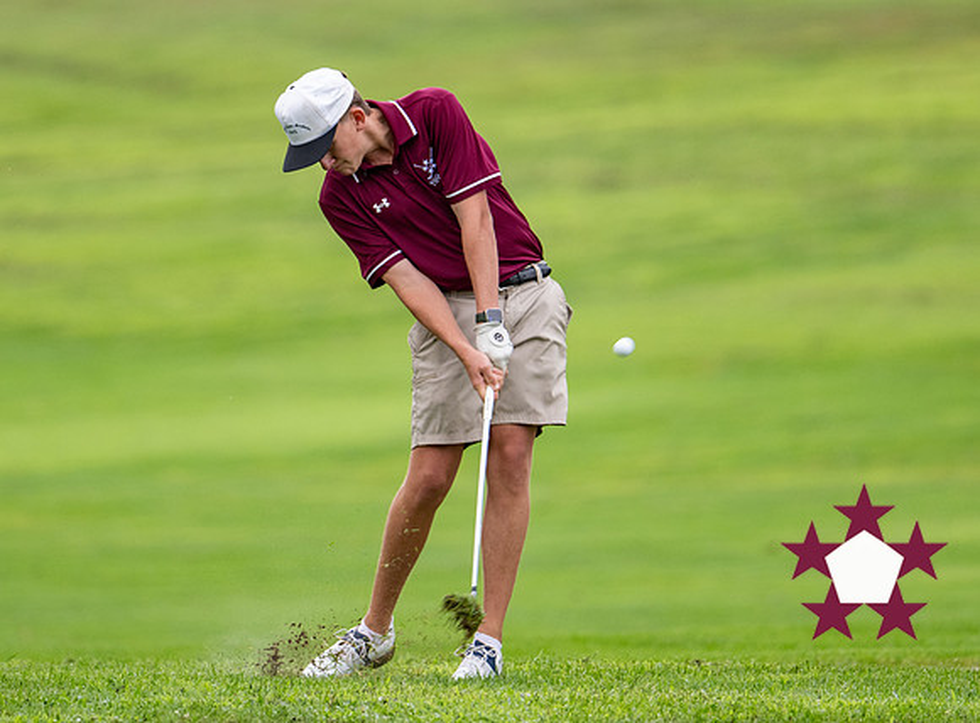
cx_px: 465
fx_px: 18951
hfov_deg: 3.0
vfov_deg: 2.2
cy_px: 253
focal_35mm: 673
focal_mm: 400
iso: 900
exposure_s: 1/1600
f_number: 4.5
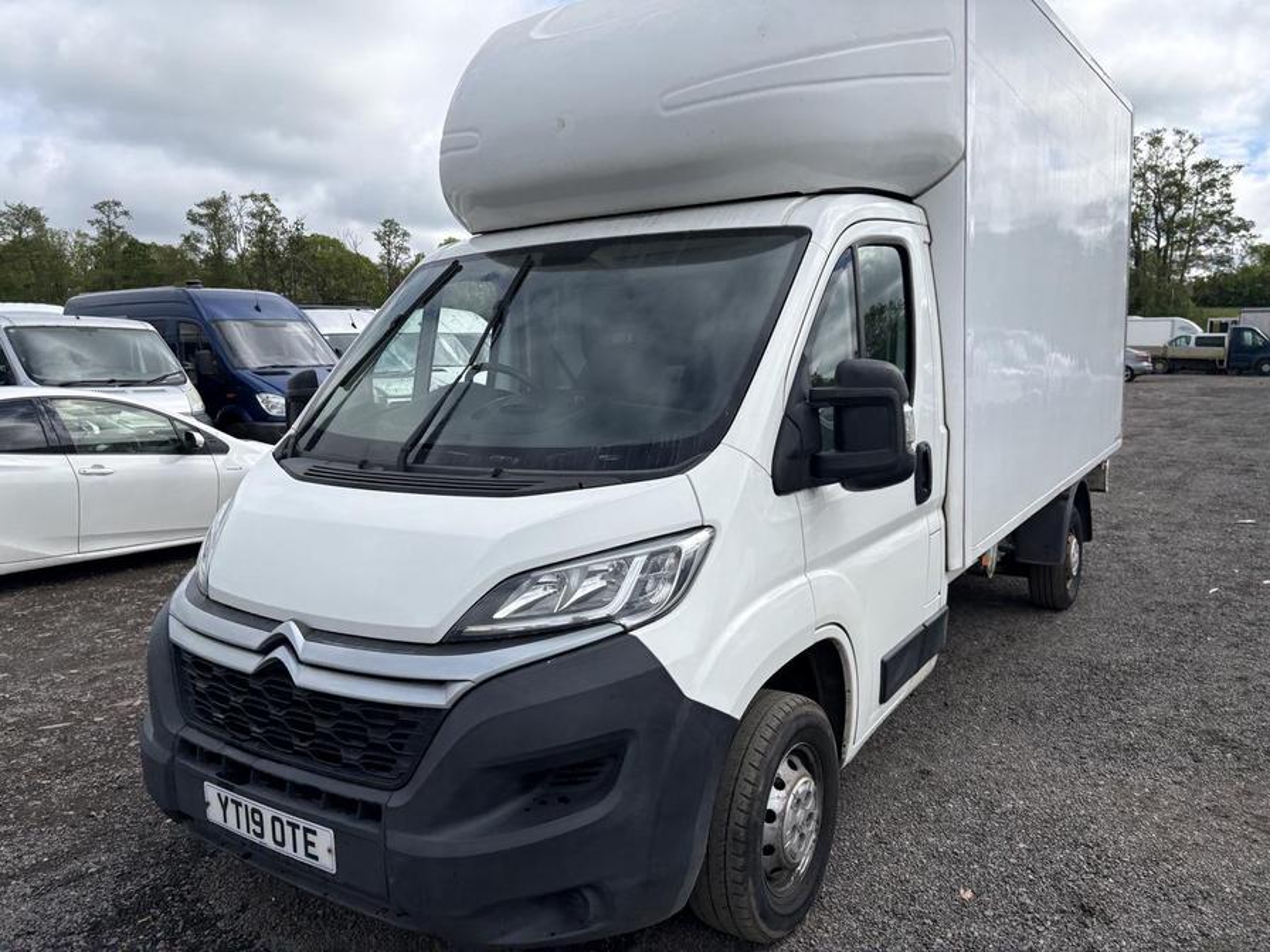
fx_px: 954
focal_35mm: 26
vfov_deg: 53.1
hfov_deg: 67.3
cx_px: 635
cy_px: 476
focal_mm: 5.96
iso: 50
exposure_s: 1/4608
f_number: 1.6
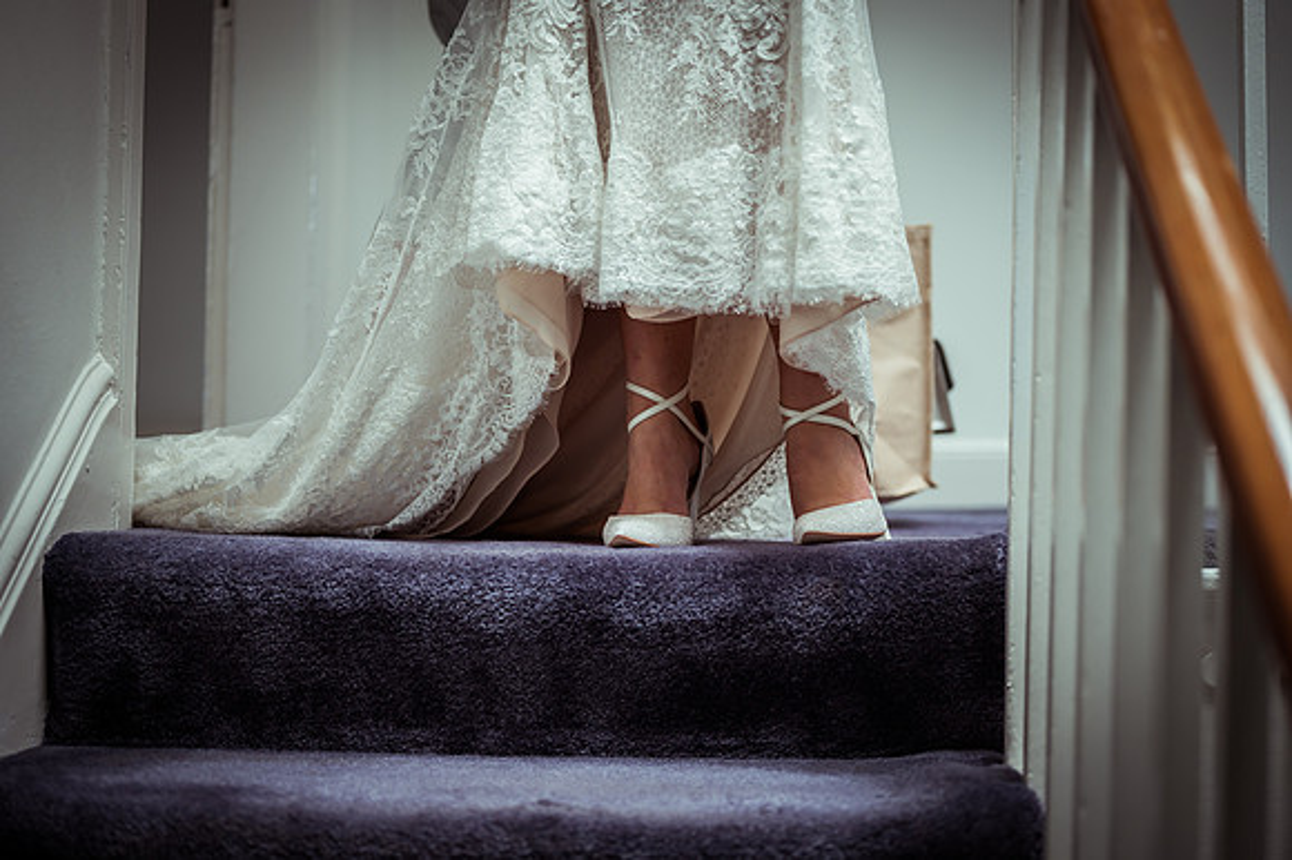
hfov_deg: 39.6
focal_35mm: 50
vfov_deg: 27.0
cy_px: 430
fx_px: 1793
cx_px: 646
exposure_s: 1/250
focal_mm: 50
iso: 360
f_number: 2
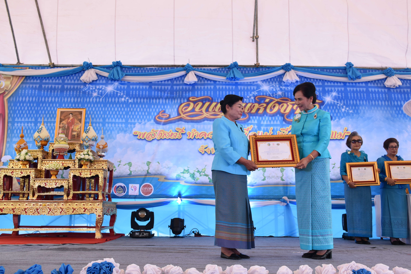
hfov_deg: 53.1
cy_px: 137
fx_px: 411
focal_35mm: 36
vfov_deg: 36.9
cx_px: 206
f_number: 7.1
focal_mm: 24
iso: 400
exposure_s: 1/200
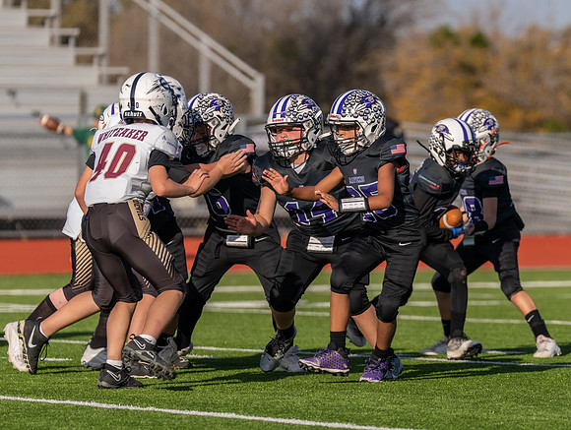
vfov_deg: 3.6
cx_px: 466
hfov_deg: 4.8
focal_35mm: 410
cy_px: 239
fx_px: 6774
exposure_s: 1/2000
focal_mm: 200
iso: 125
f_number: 3.2
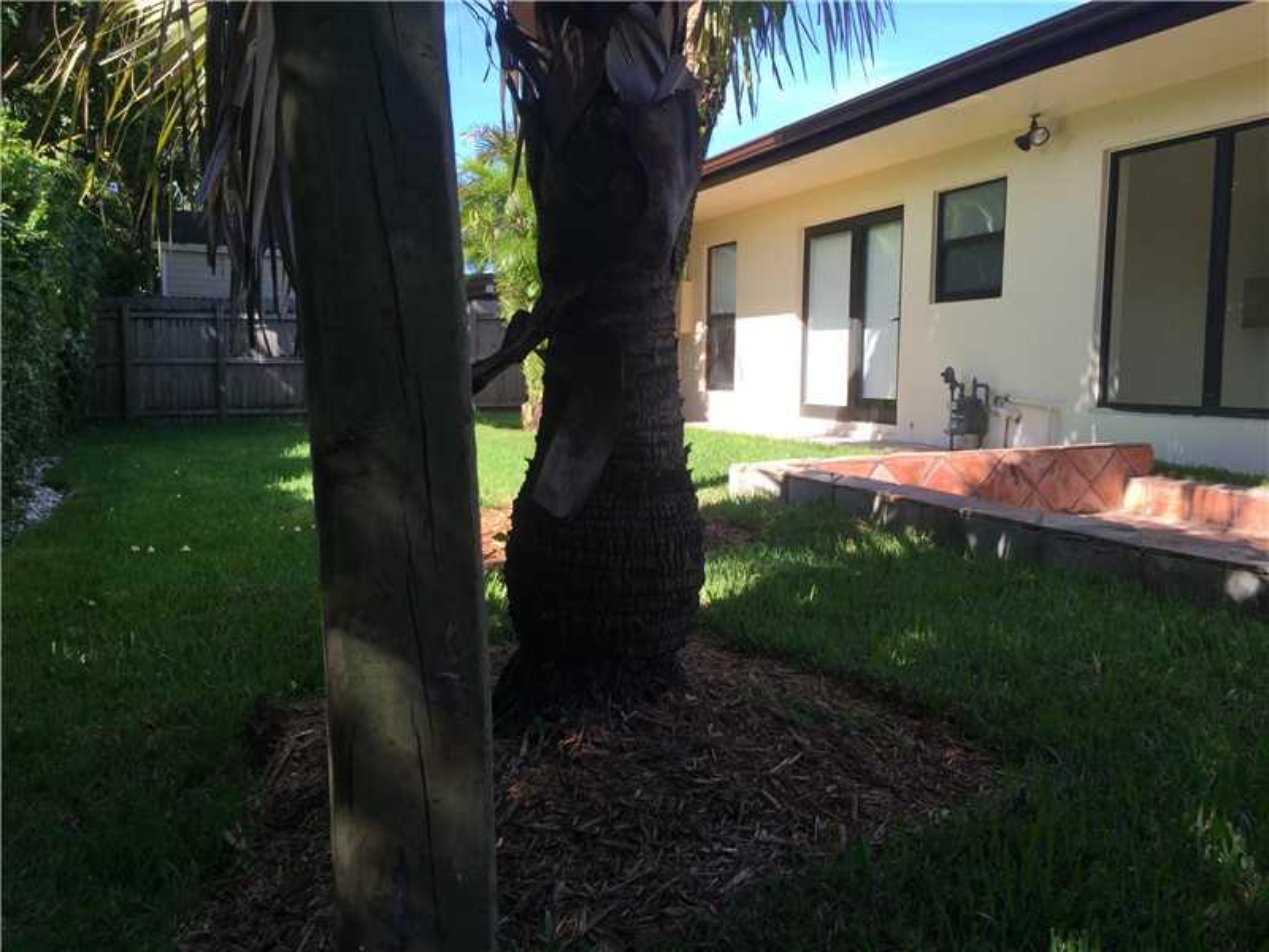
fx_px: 1063
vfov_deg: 48.2
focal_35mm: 29
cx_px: 634
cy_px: 476
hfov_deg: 61.7
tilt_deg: -7.6
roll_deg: +0.2
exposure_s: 1/542
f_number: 2.2
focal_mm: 4.15
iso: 32
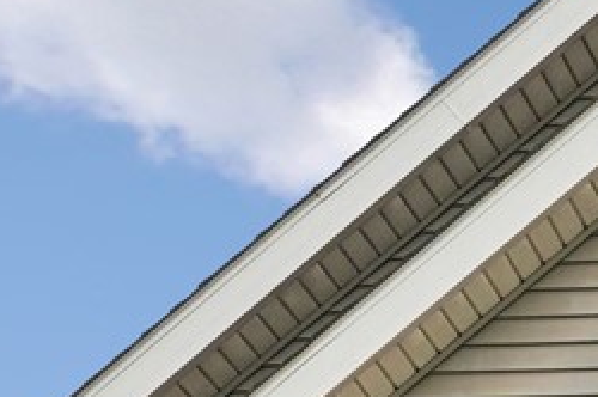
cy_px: 1015
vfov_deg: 6.5
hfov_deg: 9.5
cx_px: 1353
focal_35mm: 197
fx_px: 3268
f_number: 9
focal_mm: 29
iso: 400
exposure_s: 1/800
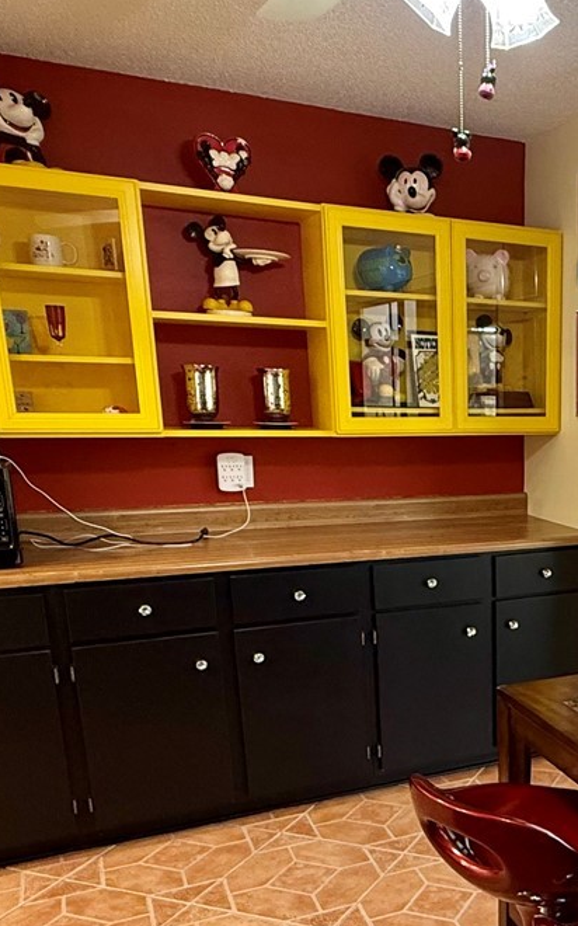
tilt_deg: -14.3
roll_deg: -0.9
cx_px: 589
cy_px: 630
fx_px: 908
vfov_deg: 52.8
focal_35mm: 36
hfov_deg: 32.3
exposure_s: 1/60
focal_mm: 2.22
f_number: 2.2
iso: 320
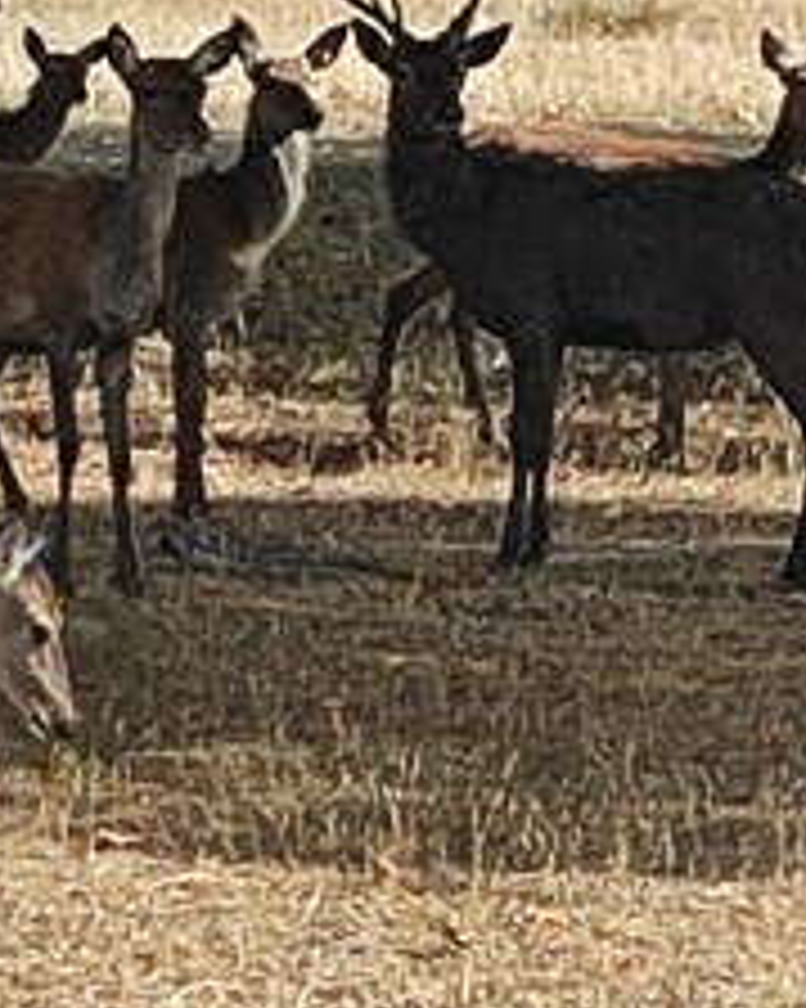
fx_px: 1999
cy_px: 670
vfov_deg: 28.1
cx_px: 446
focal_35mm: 67
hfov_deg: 22.8
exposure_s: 1/284
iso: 50
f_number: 1.89
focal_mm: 5.89
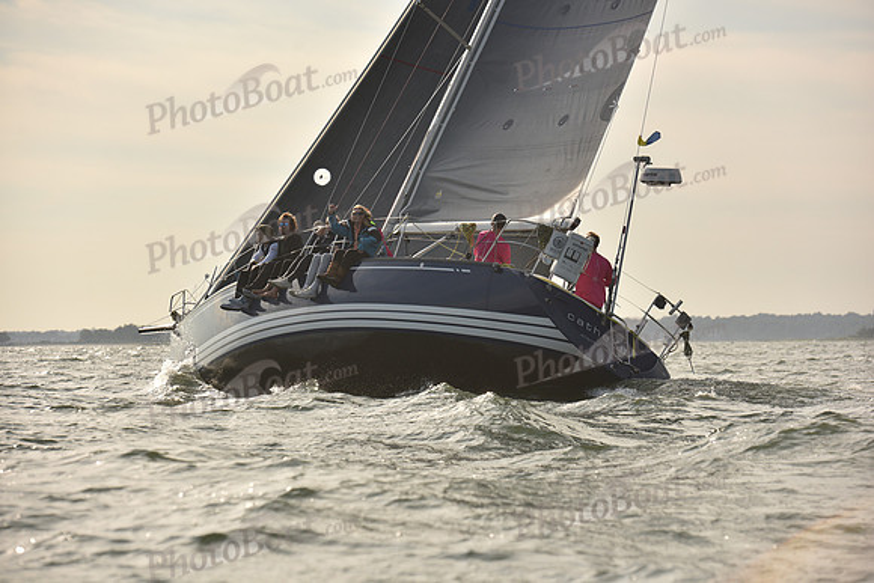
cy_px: 292
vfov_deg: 10.2
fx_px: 3278
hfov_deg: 15.2
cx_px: 437
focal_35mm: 135
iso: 250
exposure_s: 1/800
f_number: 5.6
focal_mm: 135
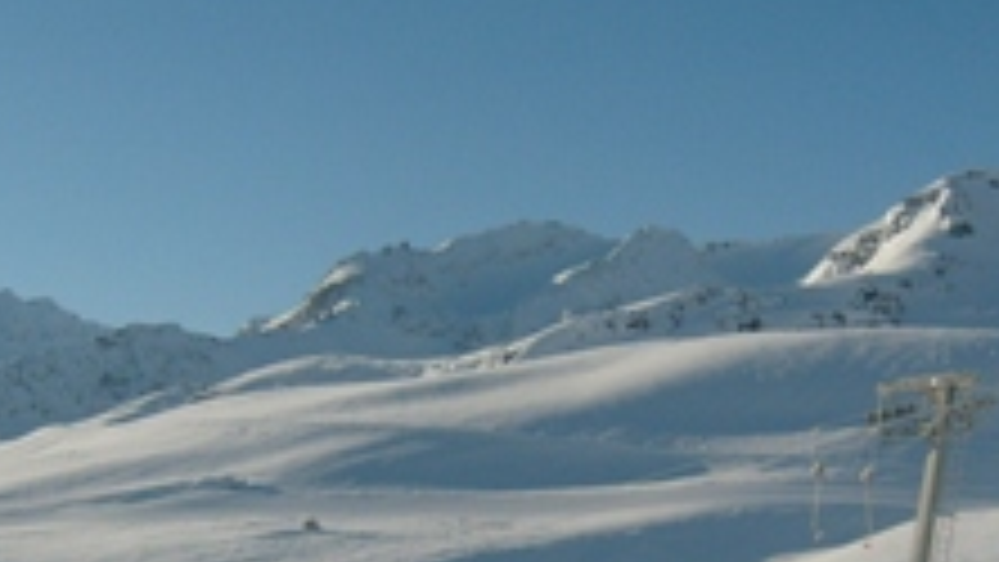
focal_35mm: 81
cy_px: 564
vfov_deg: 14.7
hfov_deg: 26.1
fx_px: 2146
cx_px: 664
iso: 80
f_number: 7.1
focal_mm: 5.8
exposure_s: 1/750
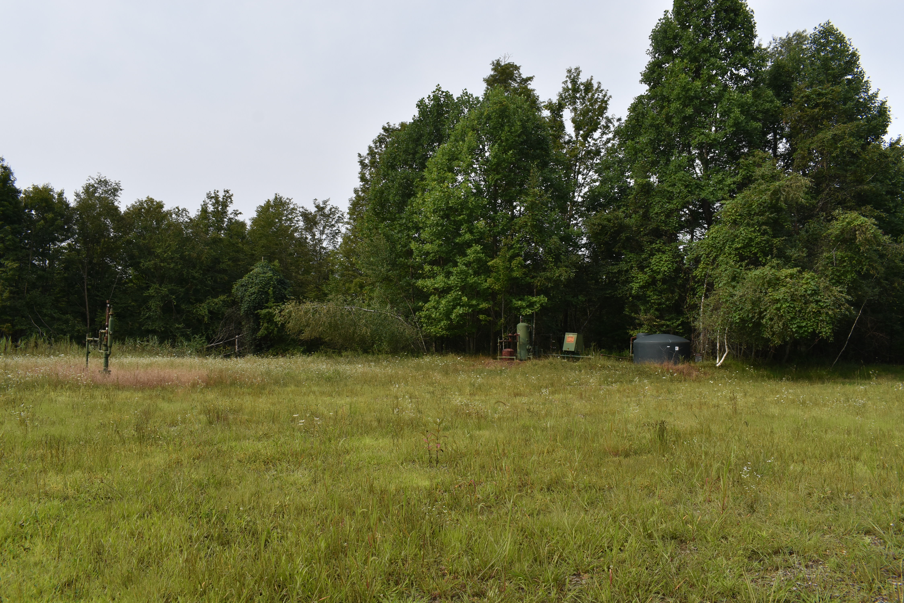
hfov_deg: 67.4
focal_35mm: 27
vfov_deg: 48.0
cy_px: 302
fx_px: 678
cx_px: 452
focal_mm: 18
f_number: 9
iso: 200
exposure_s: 1/320
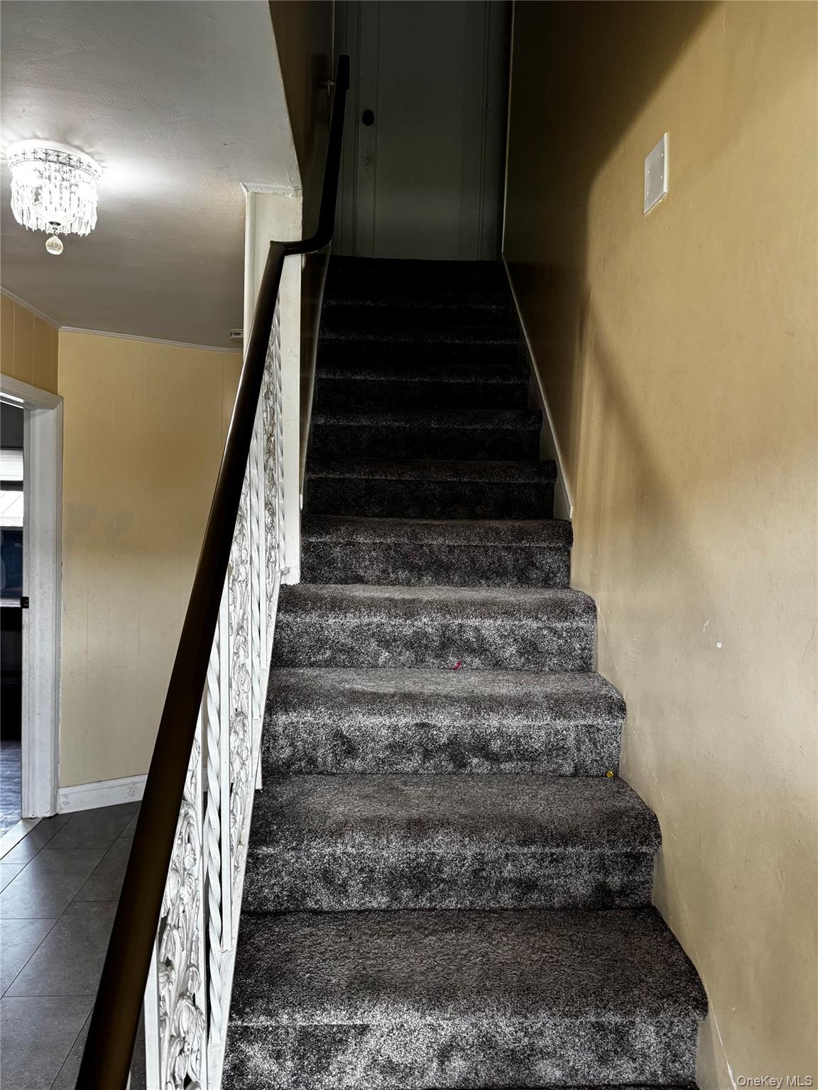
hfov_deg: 56.8
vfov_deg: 71.6
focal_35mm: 24
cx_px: 409
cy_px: 545
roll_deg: -1.6
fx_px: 756
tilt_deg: -2.6
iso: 250
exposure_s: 1/60
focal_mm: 6.76
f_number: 1.78
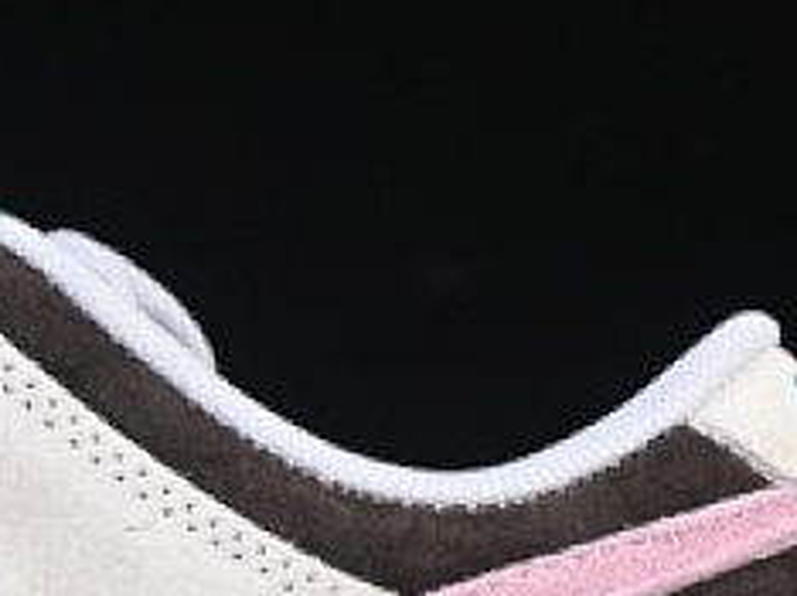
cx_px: -245
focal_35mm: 333
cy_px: 433
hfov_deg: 5.9
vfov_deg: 4.5
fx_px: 7659
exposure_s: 1/80
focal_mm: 50
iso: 160
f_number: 7.1
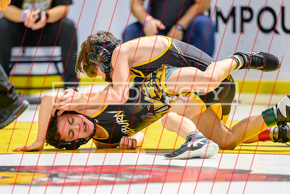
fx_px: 2287
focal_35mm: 284
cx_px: 119
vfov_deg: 4.8
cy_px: 126
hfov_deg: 7.3
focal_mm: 200
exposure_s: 1/800
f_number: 2.8
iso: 4500
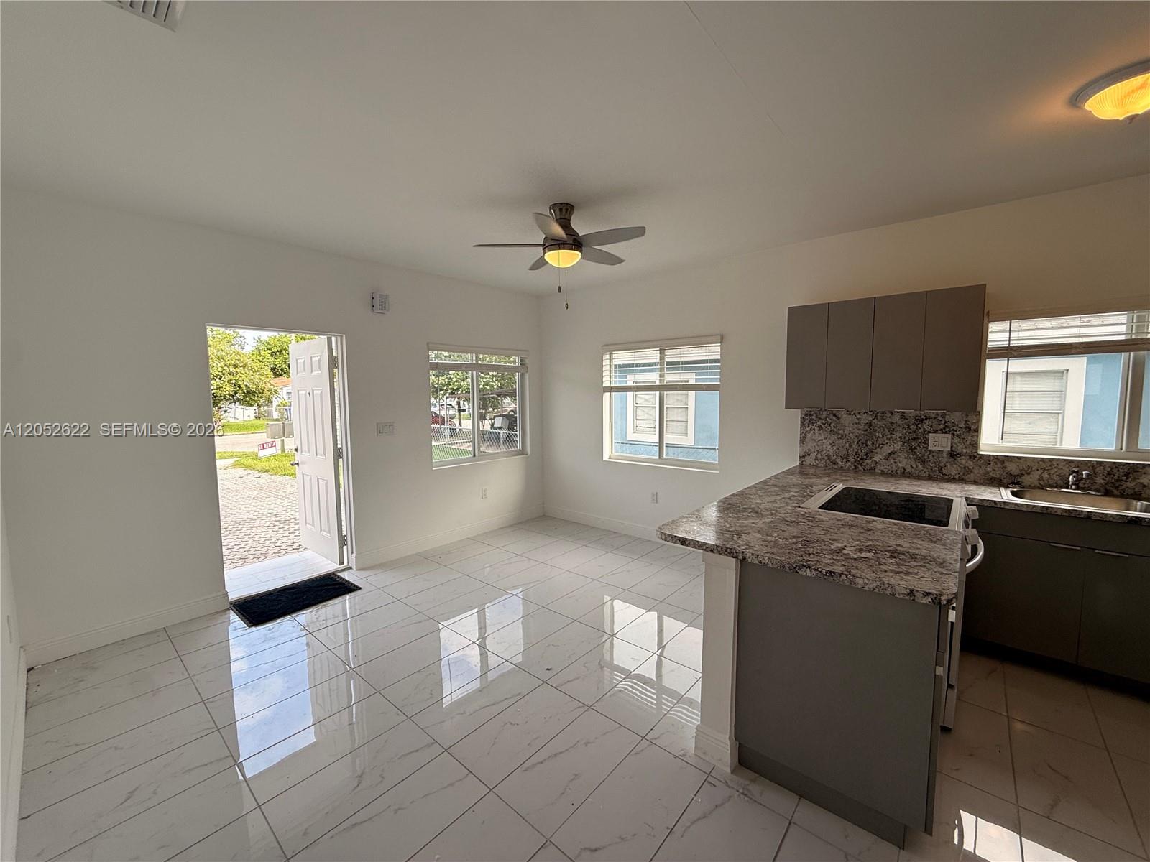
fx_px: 465
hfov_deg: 102.1
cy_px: 431
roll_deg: +0.4
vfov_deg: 85.7
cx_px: 575
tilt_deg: -4.5
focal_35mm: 14
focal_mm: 2.22
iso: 50
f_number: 2.2
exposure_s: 1/219
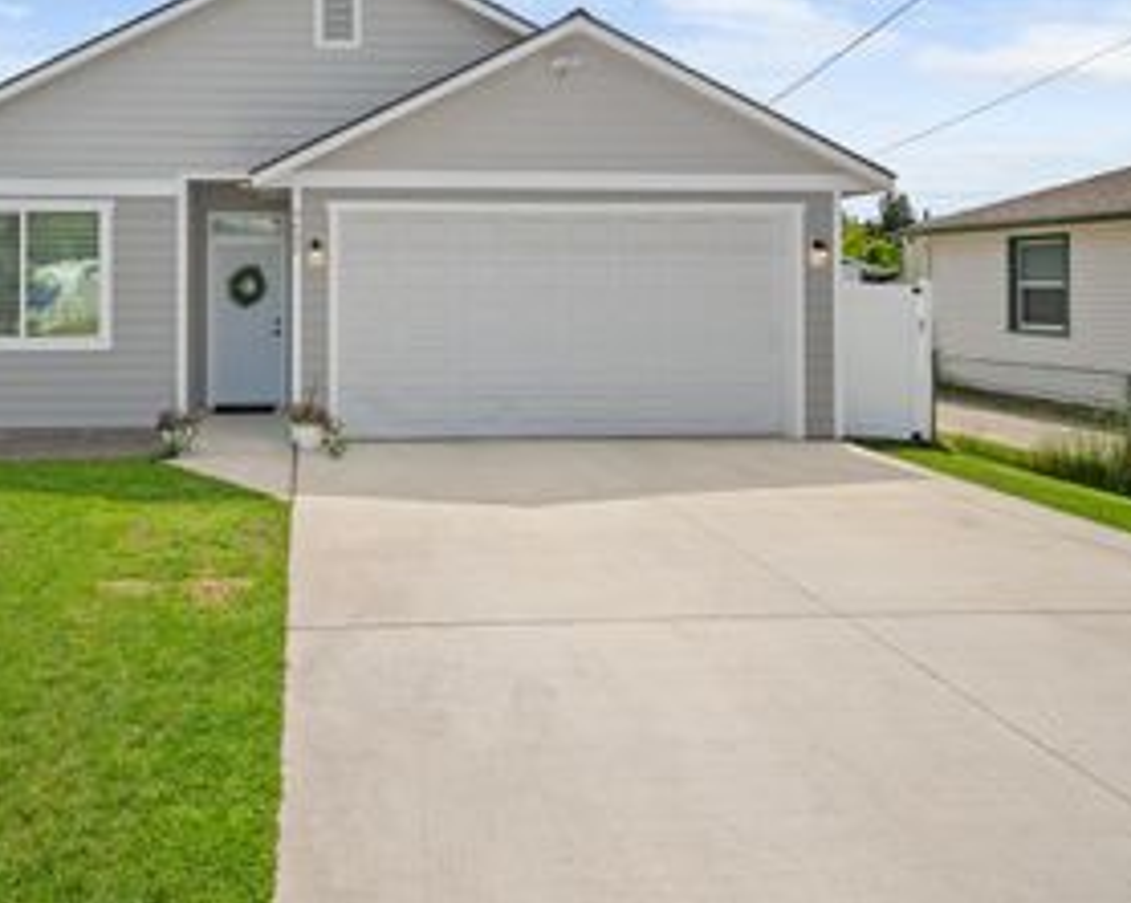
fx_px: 903
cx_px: 354
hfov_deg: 62.1
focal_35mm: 27
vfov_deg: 51.9
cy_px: 283
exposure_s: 1/125
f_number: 8
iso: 100
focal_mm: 16
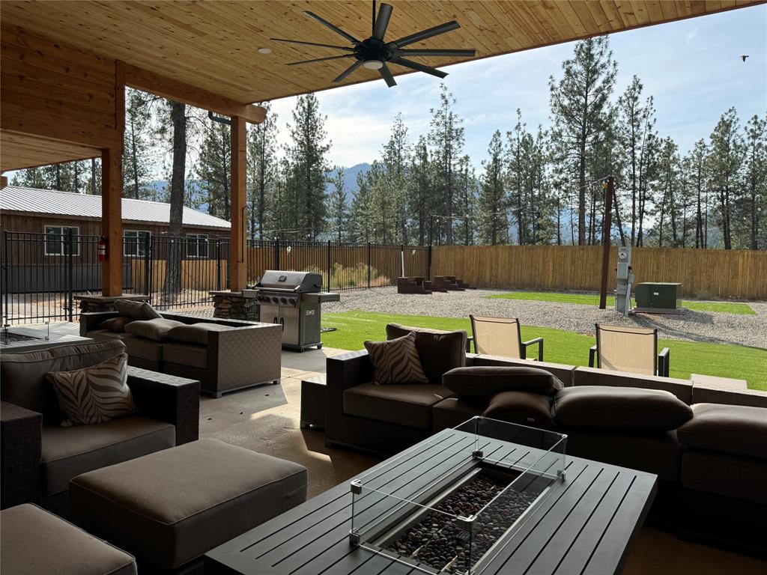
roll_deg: -0.8
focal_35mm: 24
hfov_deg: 71.6
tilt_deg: -4.4
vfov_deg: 56.8
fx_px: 532
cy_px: 288
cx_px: 384
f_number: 1.78
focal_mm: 6.76
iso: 80
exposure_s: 1/2174
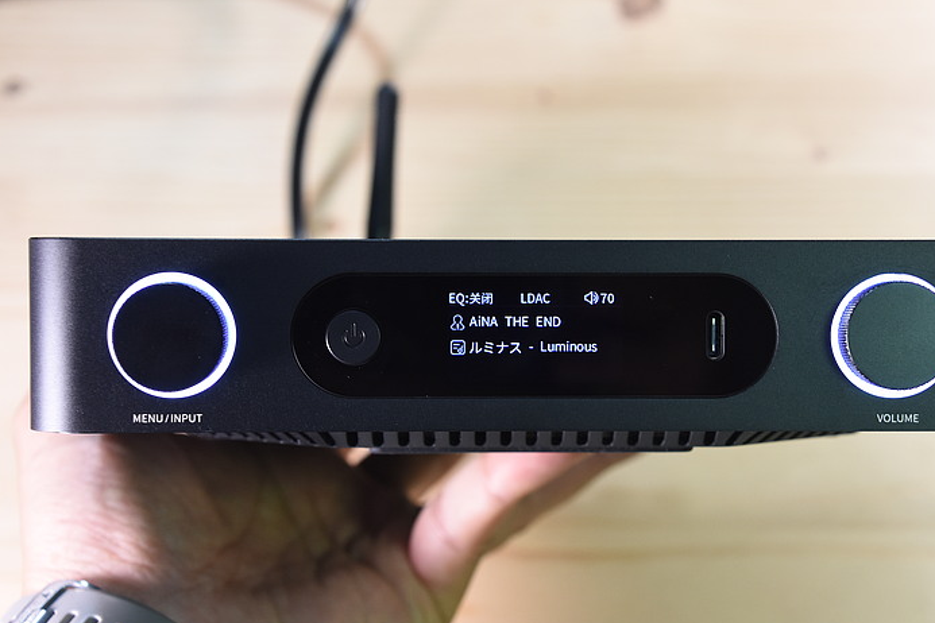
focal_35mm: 81
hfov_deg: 25.0
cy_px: 347
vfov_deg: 16.9
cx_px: 525
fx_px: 2104
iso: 1000
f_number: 6.3
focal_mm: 48
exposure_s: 1/100
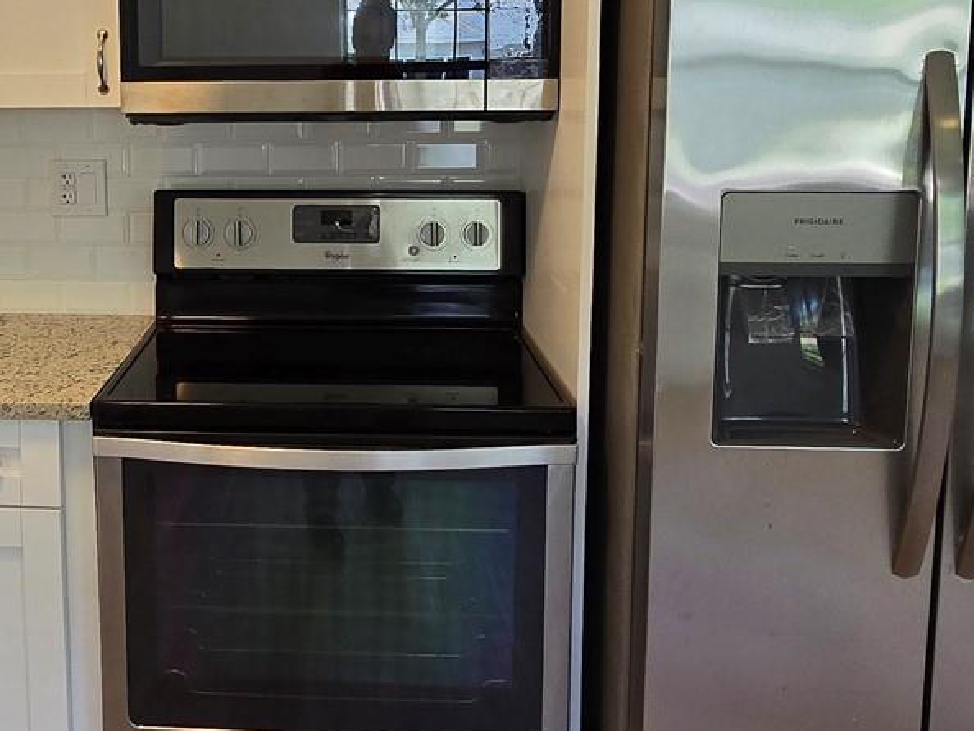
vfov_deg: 40.0
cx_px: 249
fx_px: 985
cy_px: 216
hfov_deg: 50.5
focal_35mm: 35
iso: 80
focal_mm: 2.2
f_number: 2.2
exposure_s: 1/120
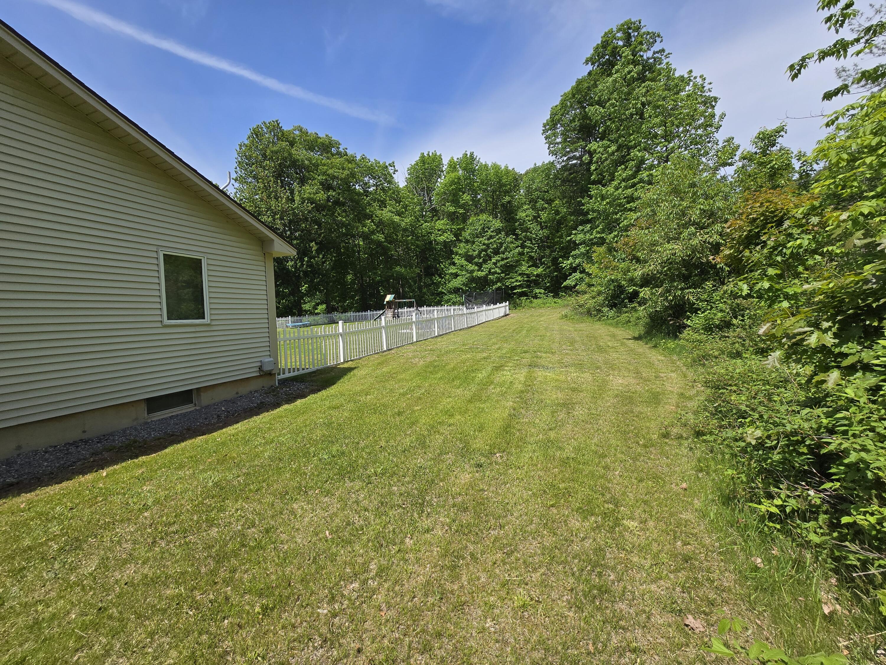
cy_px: 332
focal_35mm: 13
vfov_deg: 89.9
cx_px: 443
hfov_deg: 106.2
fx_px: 333
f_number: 2.2
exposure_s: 1/1258
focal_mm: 1.7
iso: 25
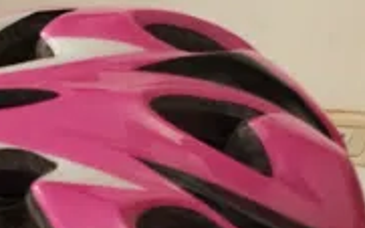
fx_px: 895
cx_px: -244
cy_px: 339
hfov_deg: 19.0
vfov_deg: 13.7
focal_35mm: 90
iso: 500
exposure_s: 1/33
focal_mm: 5.31
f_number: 1.7
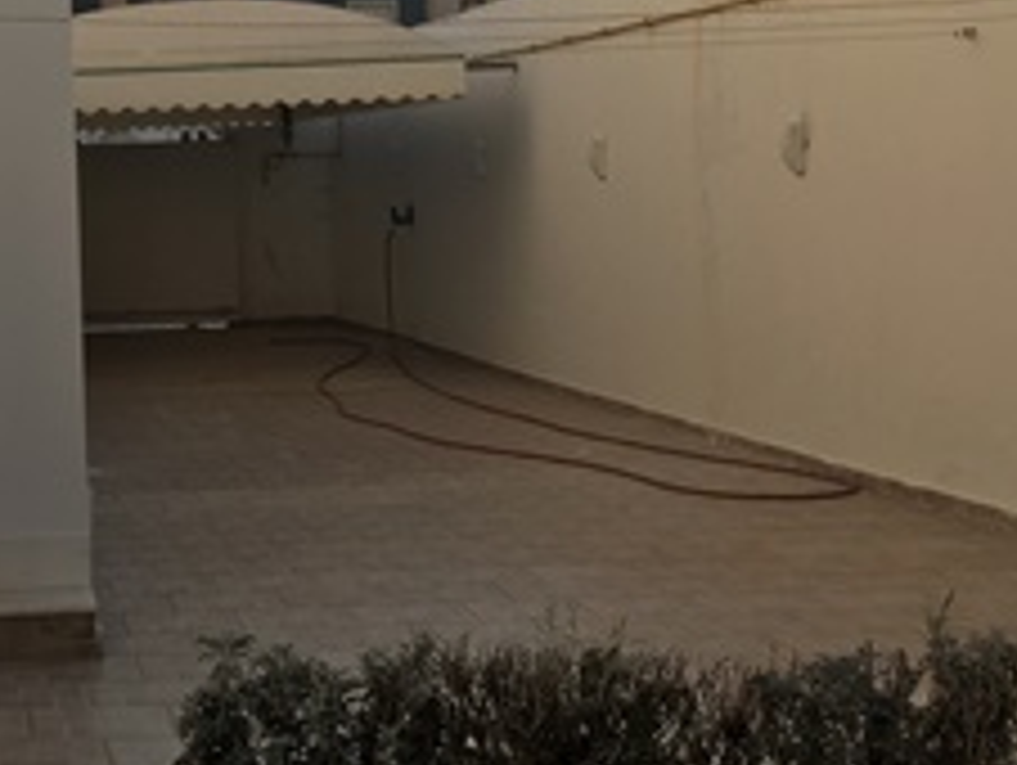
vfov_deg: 18.0
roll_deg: +2.0
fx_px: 2412
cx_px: -90
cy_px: 315
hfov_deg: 22.5
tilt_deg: -1.8
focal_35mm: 82
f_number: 2.2
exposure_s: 1/1479
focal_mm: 4.15
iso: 25
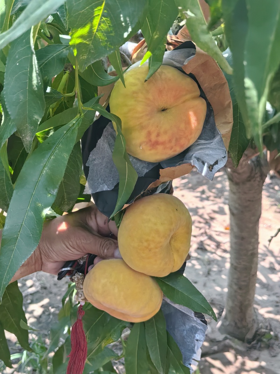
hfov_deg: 34.3
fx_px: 453
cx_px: 140
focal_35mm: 42
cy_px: 187
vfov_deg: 44.8
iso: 160
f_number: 1.9
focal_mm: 5.52
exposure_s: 1/962
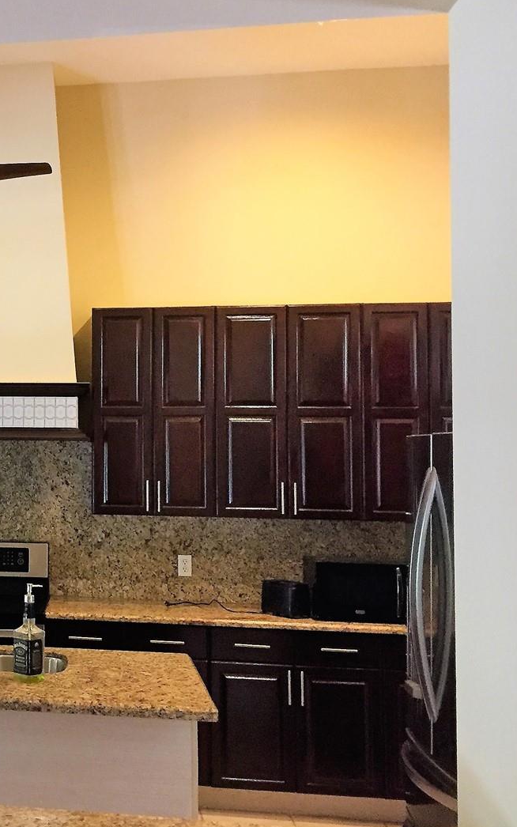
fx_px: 1059
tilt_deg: +2.0
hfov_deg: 24.7
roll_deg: -0.5
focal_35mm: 47
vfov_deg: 42.6
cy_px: 409
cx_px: -108
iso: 250
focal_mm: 4.15
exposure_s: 1/17
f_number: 2.2
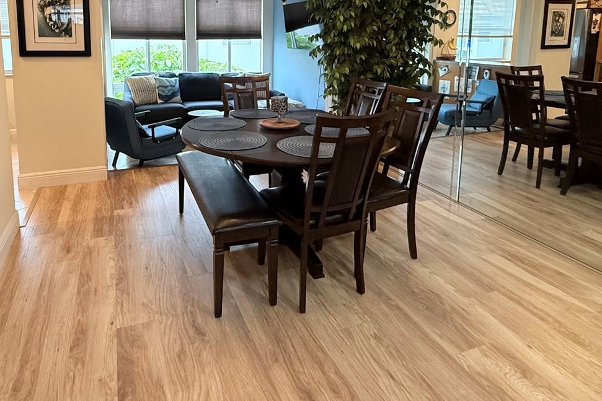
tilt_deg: -7.3
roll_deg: +0.3
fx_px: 401
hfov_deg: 73.2
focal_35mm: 24
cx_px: 249
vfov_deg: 50.3
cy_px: 86
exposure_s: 1/120
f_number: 2.2
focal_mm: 2.22
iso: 500
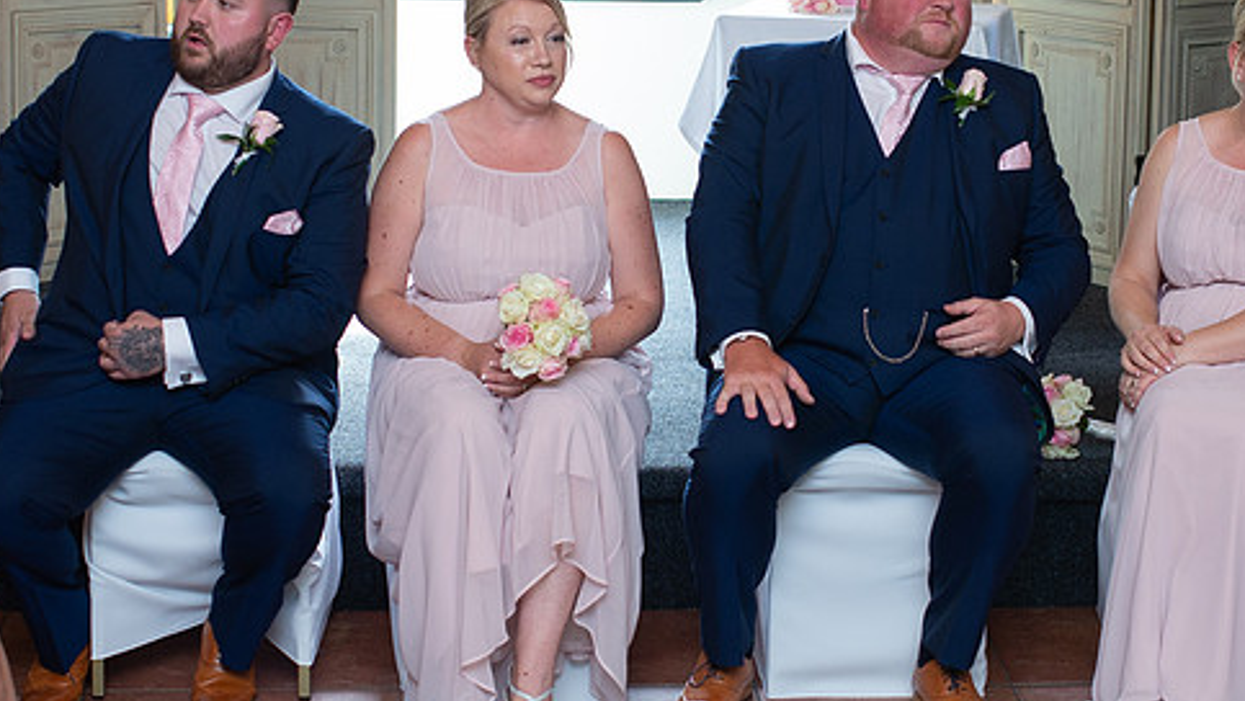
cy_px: 233
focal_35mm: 97
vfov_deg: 12.5
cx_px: 693
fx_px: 3203
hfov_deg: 22.0
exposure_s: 1/100
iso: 400
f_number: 2.8
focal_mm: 35
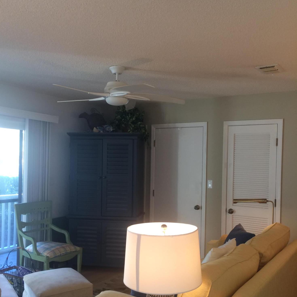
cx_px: 145
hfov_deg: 47.2
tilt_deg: -0.8
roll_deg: -0.8
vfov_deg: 47.1
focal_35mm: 35
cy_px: 167
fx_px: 340
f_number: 2.2
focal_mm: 4.15
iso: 64
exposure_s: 1/30
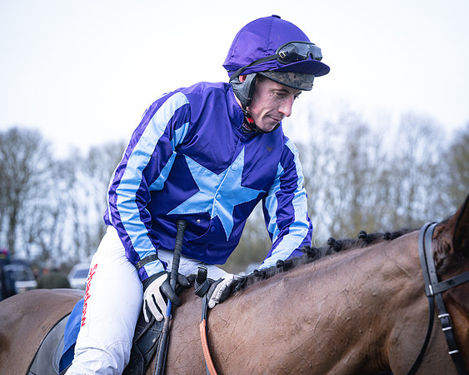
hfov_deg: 24.2
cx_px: 281
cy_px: 188
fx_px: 1094
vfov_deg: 19.4
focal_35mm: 79
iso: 800
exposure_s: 1/1000
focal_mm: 70
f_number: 4
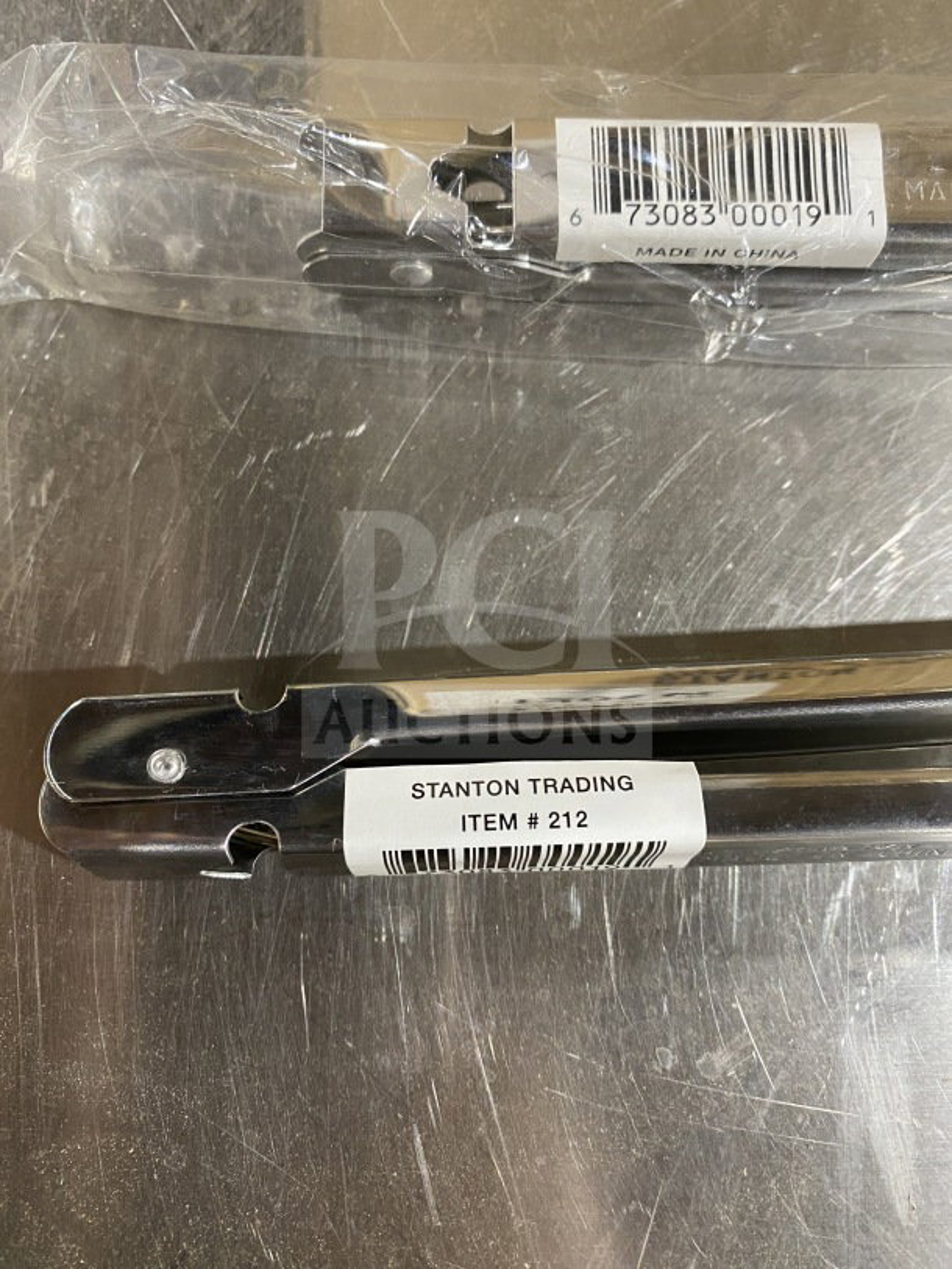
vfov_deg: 69.4
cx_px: 476
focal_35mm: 25
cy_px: 634
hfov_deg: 54.9
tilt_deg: -83.3
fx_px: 916
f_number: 1.8
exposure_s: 1/60
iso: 500
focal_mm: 4.25
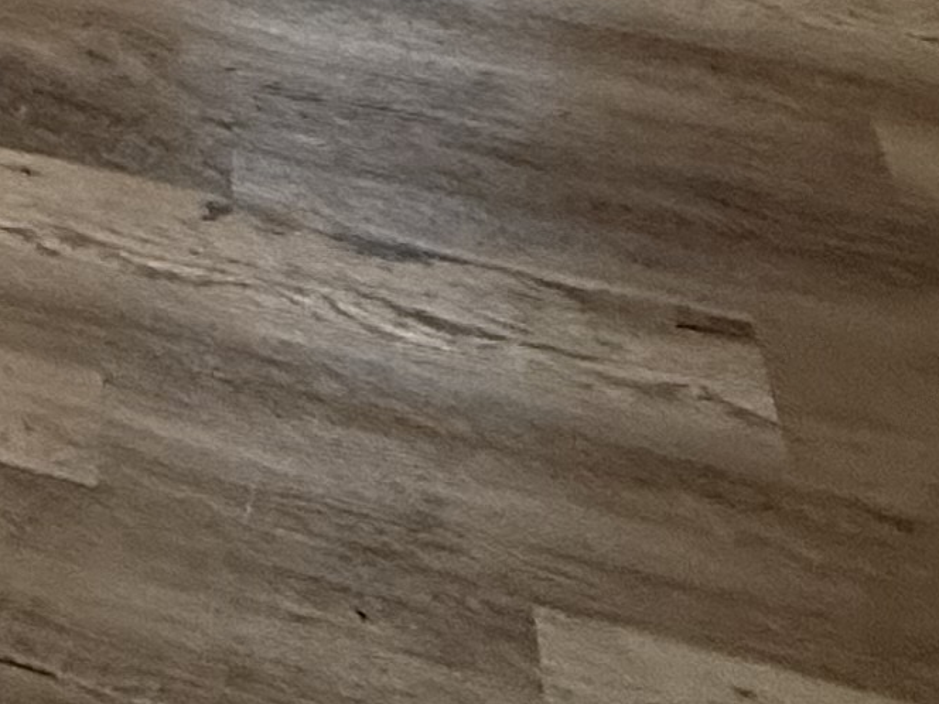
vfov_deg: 12.6
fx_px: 2306
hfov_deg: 19.1
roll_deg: +3.7
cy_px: -1090
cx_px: -601
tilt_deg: -13.6
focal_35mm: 85
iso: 200
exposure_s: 1/60
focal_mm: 2.22
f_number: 2.2
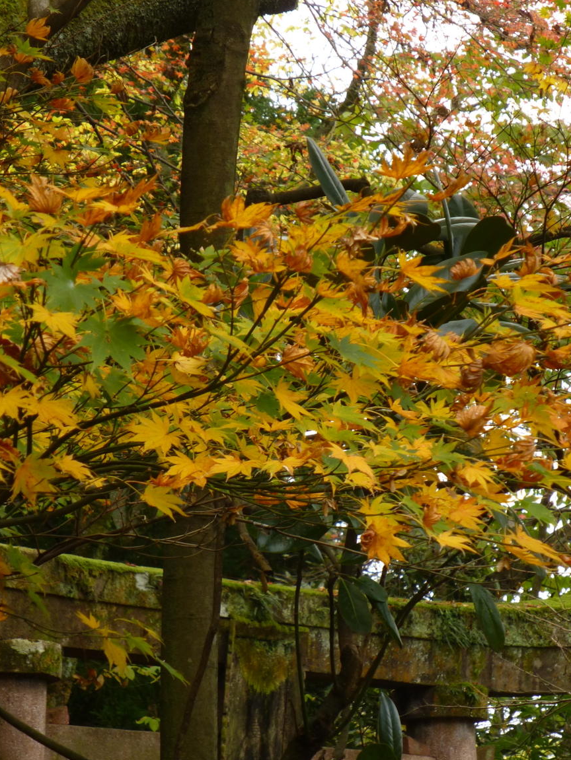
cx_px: 277
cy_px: 497
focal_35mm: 214
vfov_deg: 9.2
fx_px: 4704
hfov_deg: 6.9
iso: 100
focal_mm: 27.6
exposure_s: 1/50
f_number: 5.4
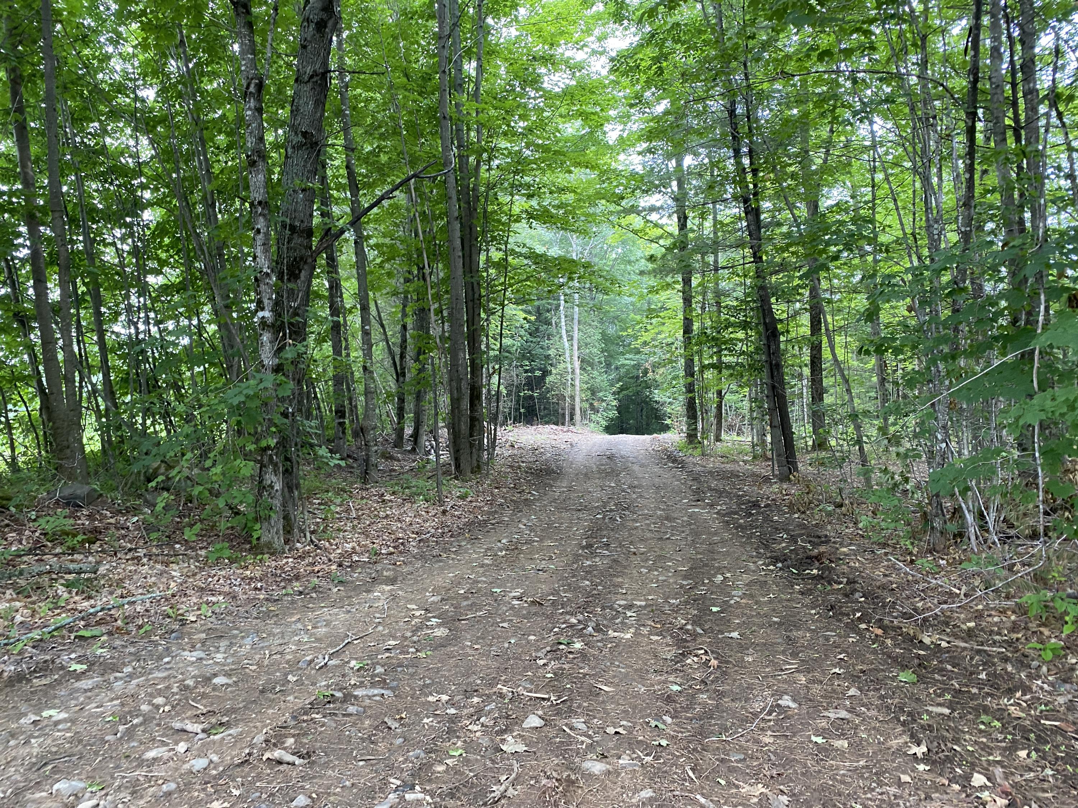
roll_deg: -0.6
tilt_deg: -1.8
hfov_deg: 67.3
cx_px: 539
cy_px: 404
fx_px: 810
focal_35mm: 26
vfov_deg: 53.1
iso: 160
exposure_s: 1/60
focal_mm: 4.25
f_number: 1.8
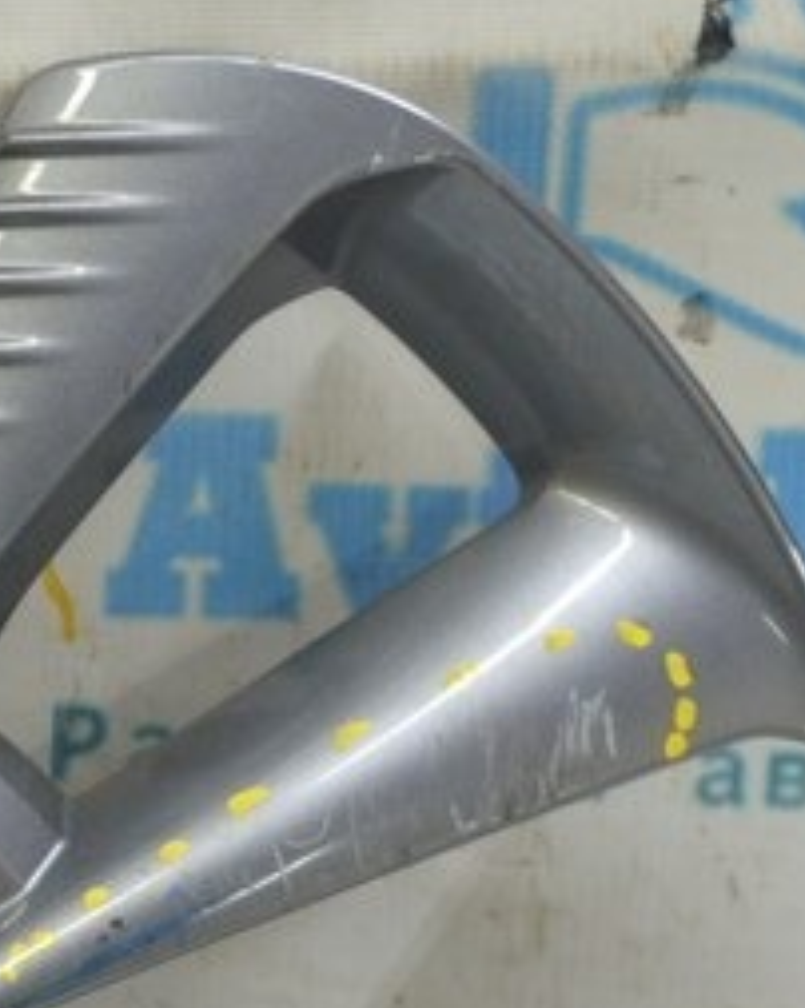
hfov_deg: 9.8
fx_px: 4589
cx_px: -319
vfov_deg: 12.3
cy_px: 1118
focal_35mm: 154
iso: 400
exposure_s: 1/20
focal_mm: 27
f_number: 5.6
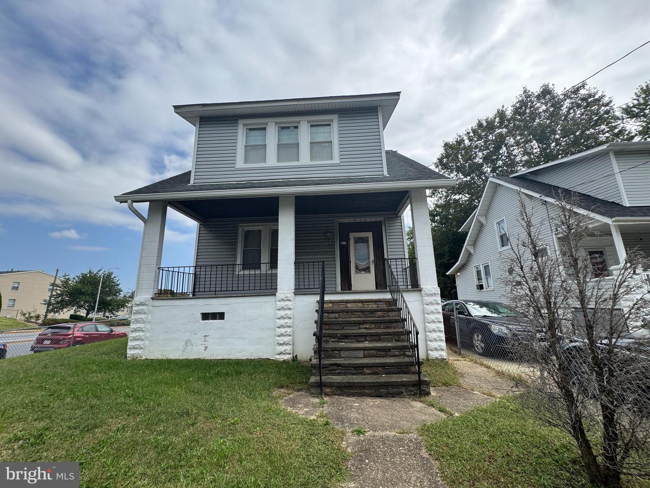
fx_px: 263
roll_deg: +0.2
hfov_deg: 102.1
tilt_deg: +12.1
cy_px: 244
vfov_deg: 85.7
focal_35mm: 14
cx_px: 325
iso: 50
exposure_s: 1/1063
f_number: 2.2
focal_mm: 2.22
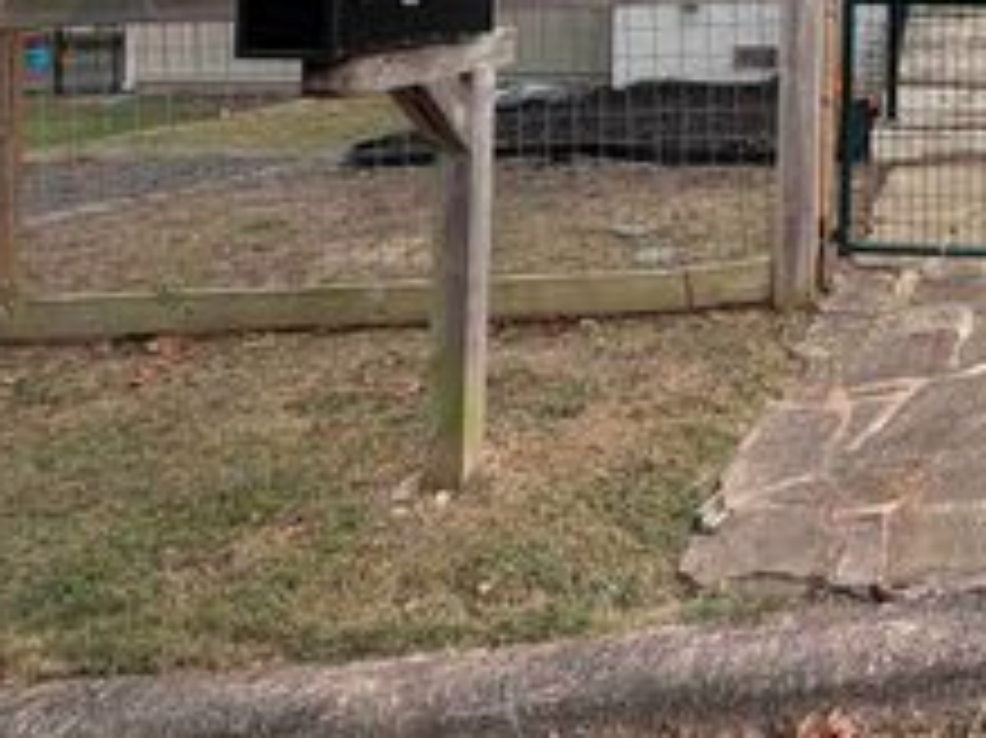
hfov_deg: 44.4
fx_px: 911
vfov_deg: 37.2
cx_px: 1067
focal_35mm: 32
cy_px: -70
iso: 40
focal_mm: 2.22
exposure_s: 1/522
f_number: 2.2
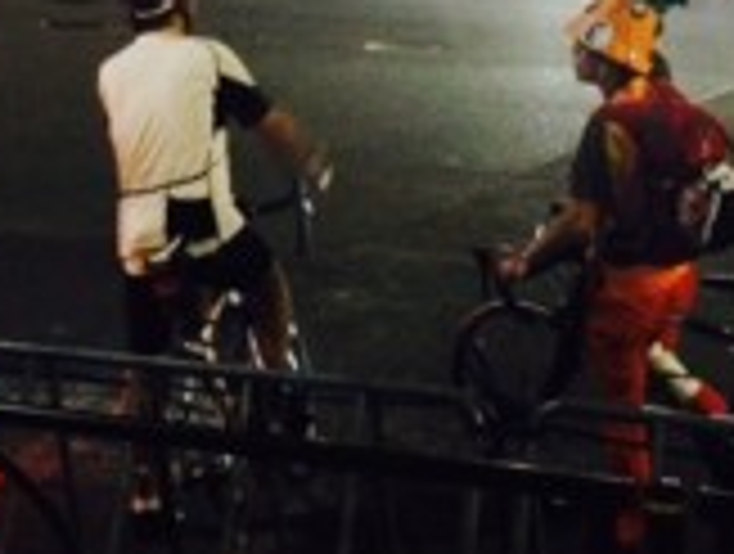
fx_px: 1934
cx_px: 441
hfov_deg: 21.5
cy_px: -59
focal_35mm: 91
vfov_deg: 15.8
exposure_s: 1/15
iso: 800
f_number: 2.4
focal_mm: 4.12
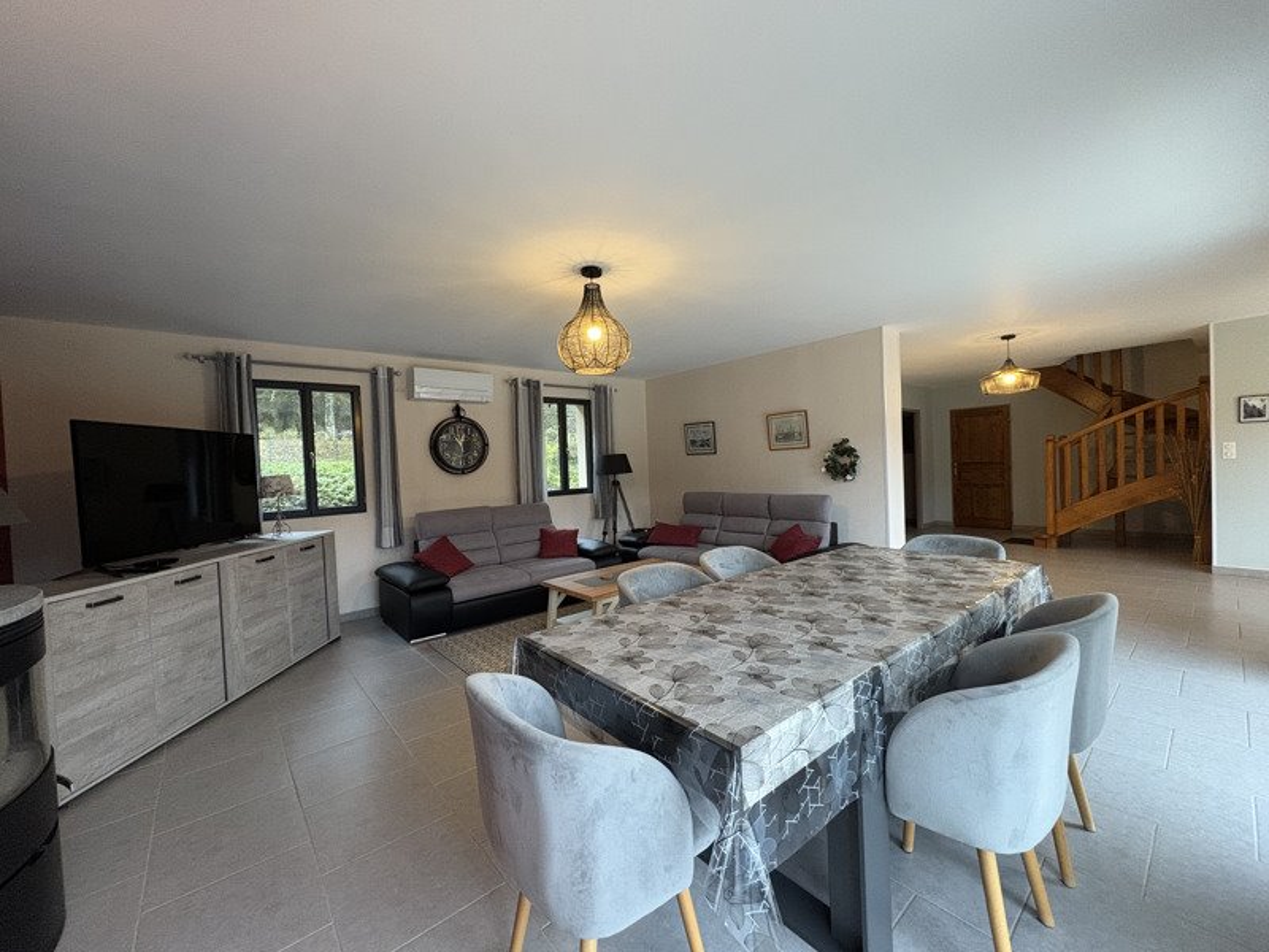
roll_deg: +2.4
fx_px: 513
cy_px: 476
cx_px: 634
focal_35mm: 14
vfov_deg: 85.7
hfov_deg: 102.1
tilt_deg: -1.8
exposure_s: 1/50
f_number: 2.2
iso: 400
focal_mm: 2.22
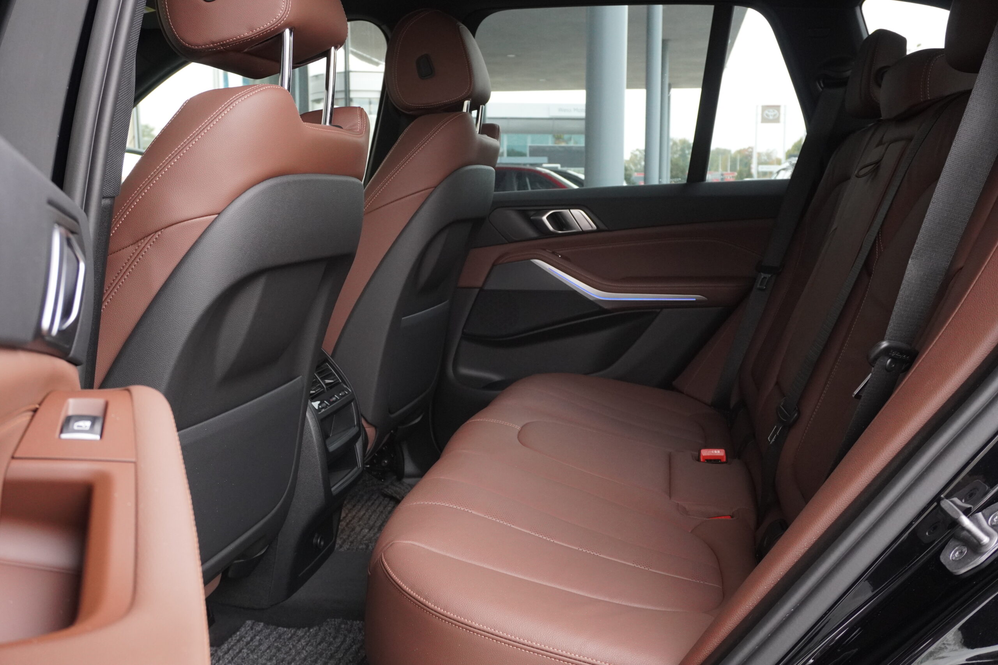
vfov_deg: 36.9
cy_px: 332
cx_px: 499
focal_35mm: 36
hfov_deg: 53.1
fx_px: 998
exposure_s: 1/100
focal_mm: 24
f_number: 6.3
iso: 1600
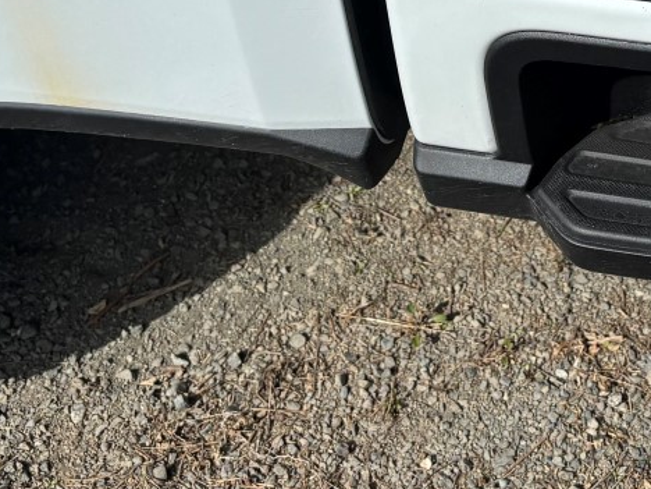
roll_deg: +5.7
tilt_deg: -32.3
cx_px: 485
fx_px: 1505
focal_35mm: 80
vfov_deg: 17.1
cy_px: -177
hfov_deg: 24.2
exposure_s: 1/5076
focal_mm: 5.96
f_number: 1.6
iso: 50
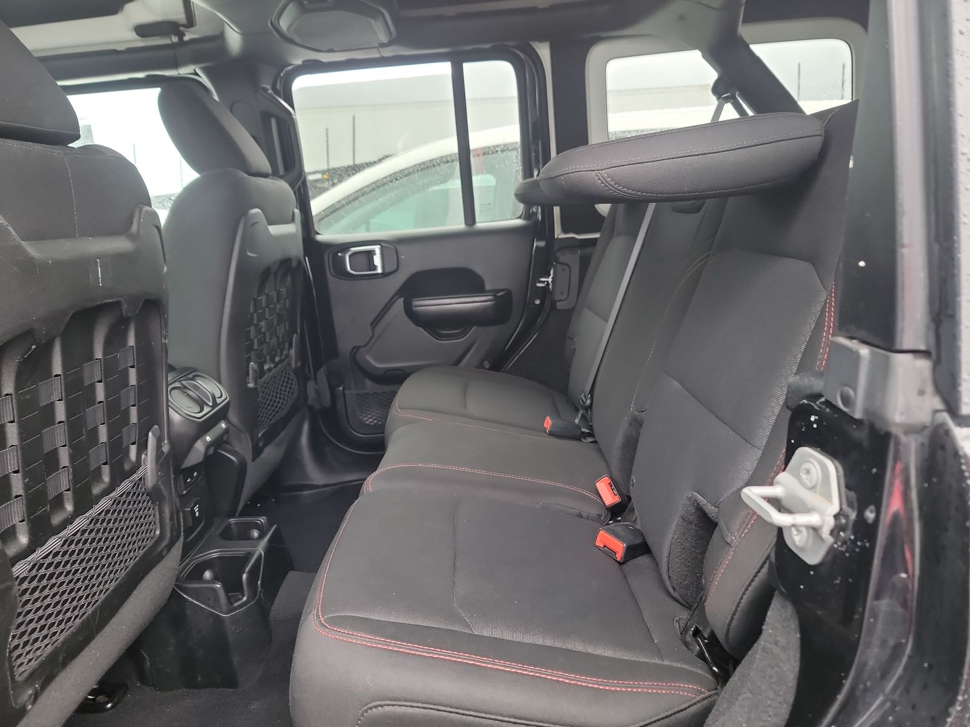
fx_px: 673
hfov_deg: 71.6
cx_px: 485
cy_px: 364
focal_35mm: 24
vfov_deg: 56.8
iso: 596
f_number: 1.8
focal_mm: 6.7
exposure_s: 1/59
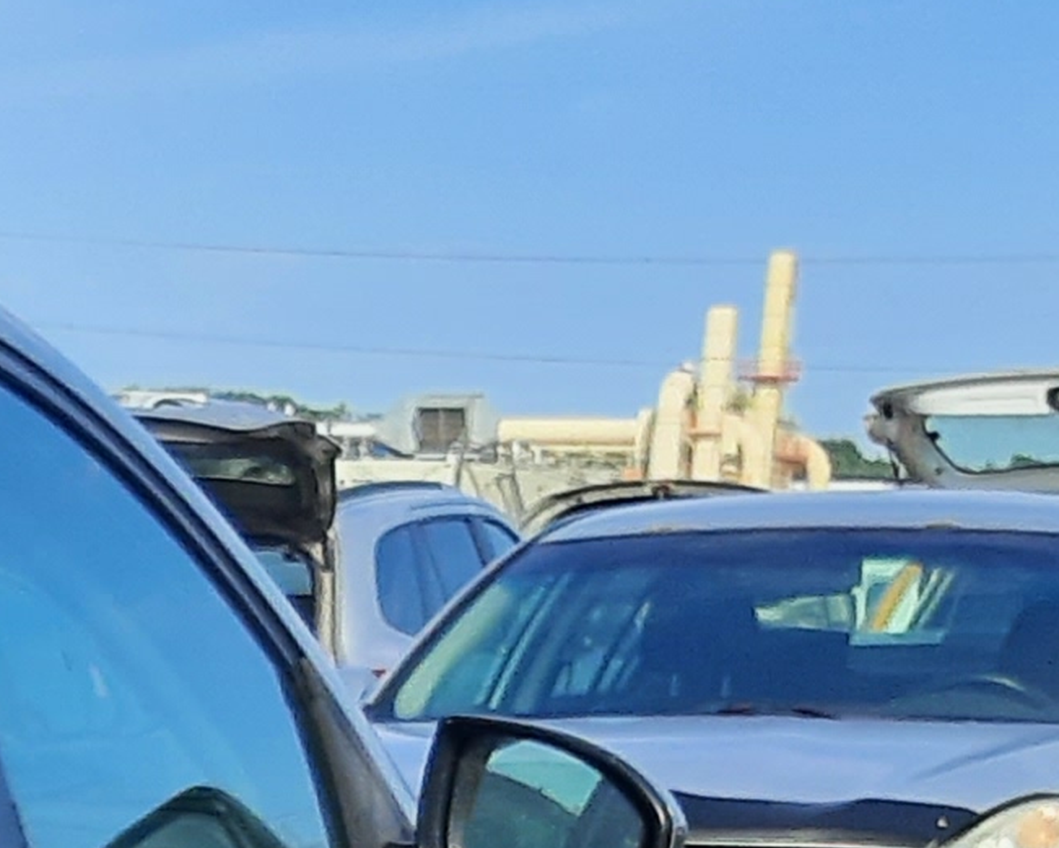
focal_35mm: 156
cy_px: 1694
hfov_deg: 10.6
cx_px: -1501
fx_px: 4890
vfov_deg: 9.3
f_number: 1.7
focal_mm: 3.92
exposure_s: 1/951
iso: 40
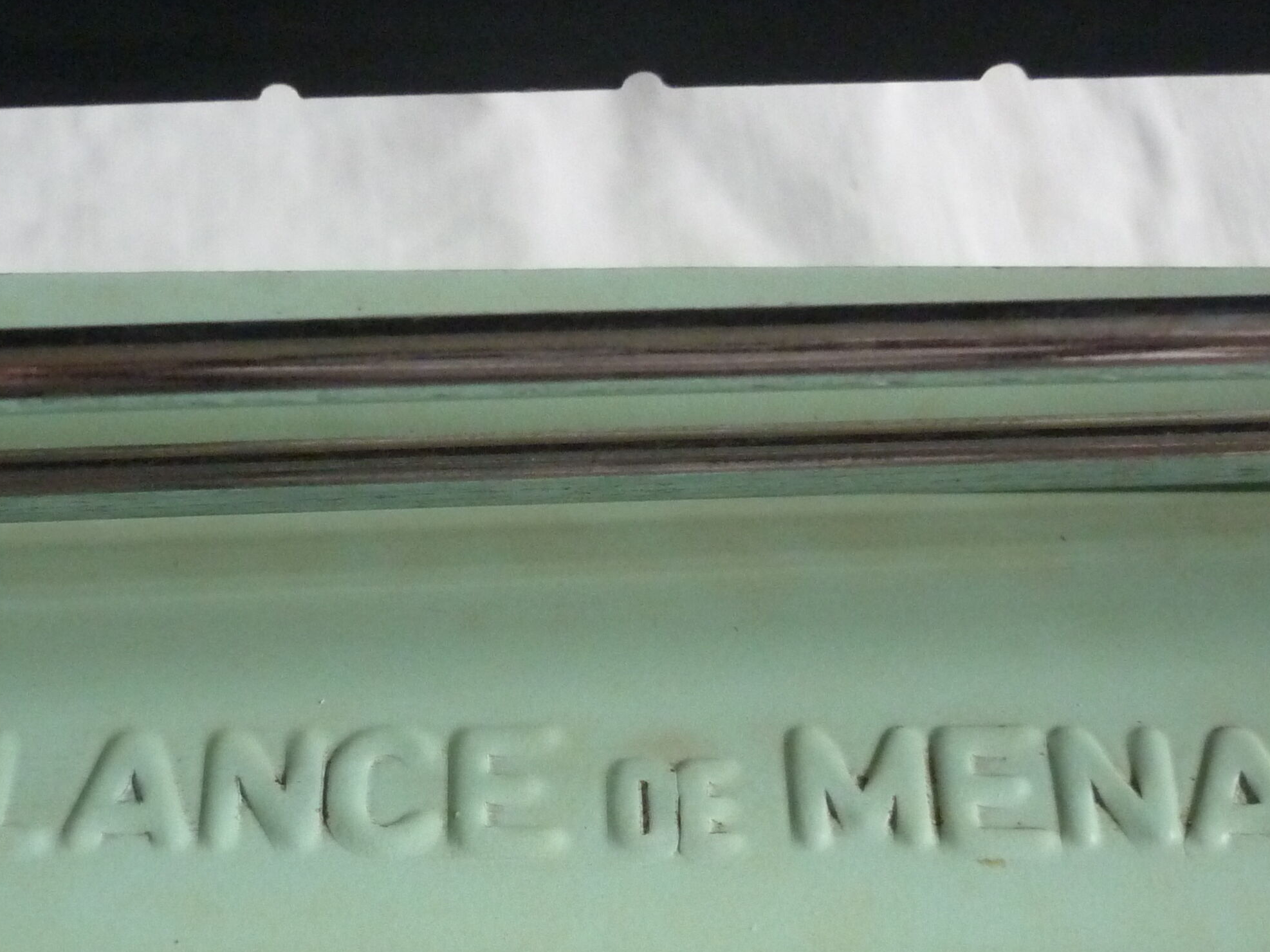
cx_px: 546
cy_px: 867
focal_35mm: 61
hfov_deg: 31.6
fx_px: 2238
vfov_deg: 23.4
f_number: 2.8
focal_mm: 5.5
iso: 400
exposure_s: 1/30
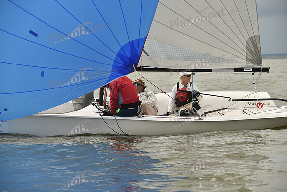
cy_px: 96
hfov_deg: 10.3
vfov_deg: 6.9
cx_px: 144
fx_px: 1595
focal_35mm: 200
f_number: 7.1
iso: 400
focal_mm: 200
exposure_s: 1/1000
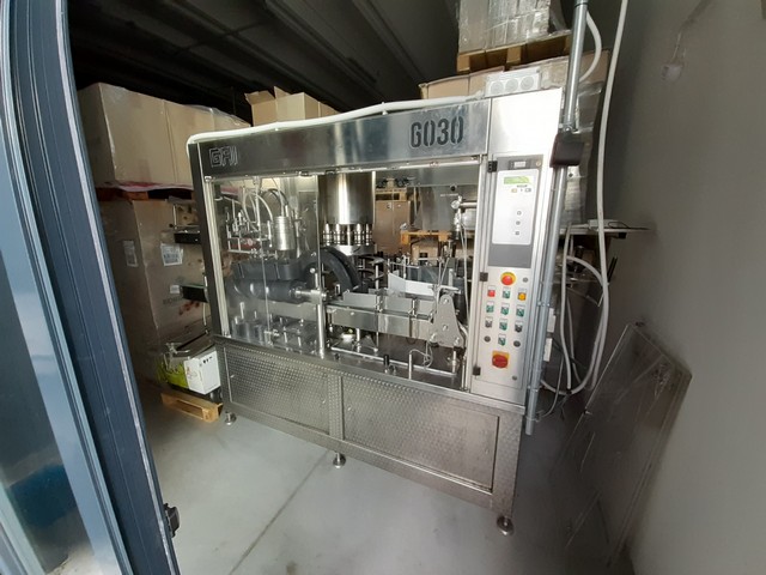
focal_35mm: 13
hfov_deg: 106.2
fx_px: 288
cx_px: 383
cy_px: 288
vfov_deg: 89.9
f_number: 2.2
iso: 160
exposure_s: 1/50
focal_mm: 1.13
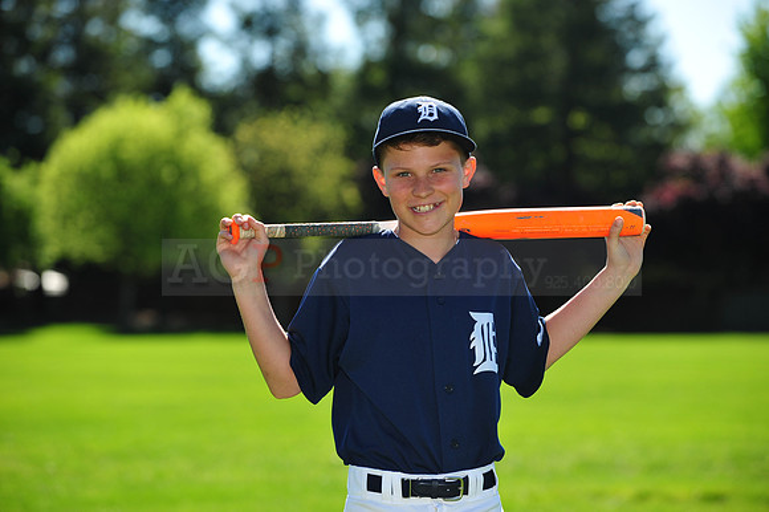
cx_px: 384
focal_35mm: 145
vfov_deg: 9.5
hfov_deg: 14.2
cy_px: 256
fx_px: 3095
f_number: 5
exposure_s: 1/1250
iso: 320
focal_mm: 145
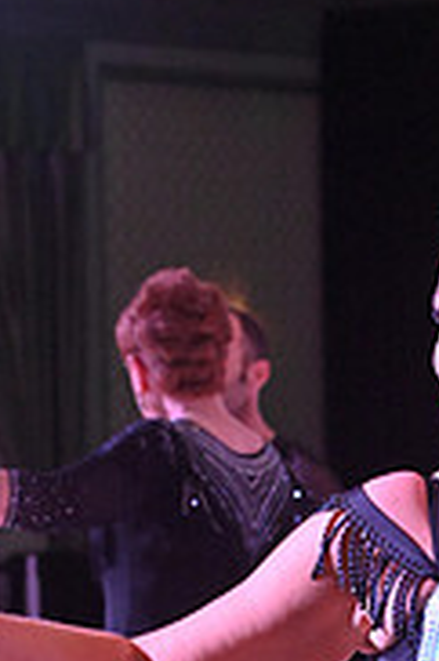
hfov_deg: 6.1
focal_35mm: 223
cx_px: 524
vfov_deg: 9.0
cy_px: 1024
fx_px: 4087
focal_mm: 70
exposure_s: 1/400
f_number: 7.1
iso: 5000
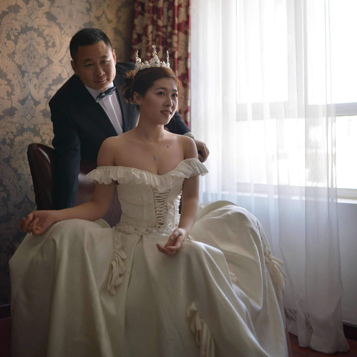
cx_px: 179
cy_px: 104
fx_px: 525
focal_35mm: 45
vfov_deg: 36.9
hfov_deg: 37.6
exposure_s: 1/2000
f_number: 1.4
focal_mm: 35
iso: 1000
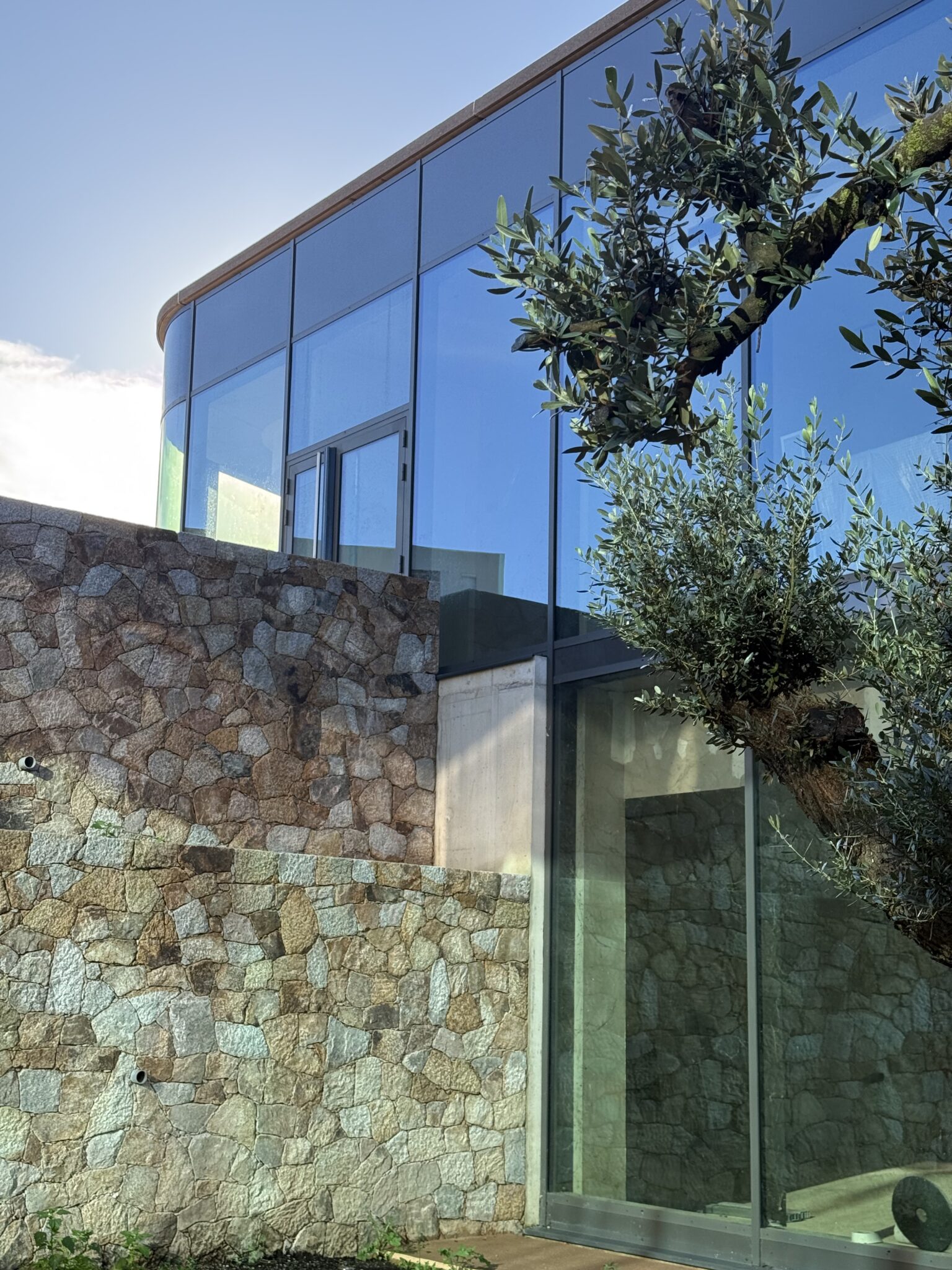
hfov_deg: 30.3
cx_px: 476
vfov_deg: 39.7
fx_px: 1760
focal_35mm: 48
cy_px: 635
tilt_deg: +11.6
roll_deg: -2.0
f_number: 1.78
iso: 100
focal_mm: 6.76
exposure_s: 1/1116
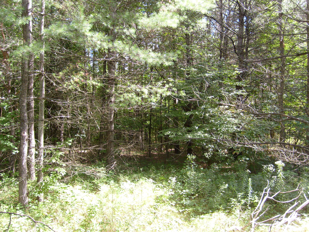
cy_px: 116
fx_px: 312
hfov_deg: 52.6
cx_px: 154
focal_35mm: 35
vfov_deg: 40.7
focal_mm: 5.8
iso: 80
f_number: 2.8
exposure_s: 1/90
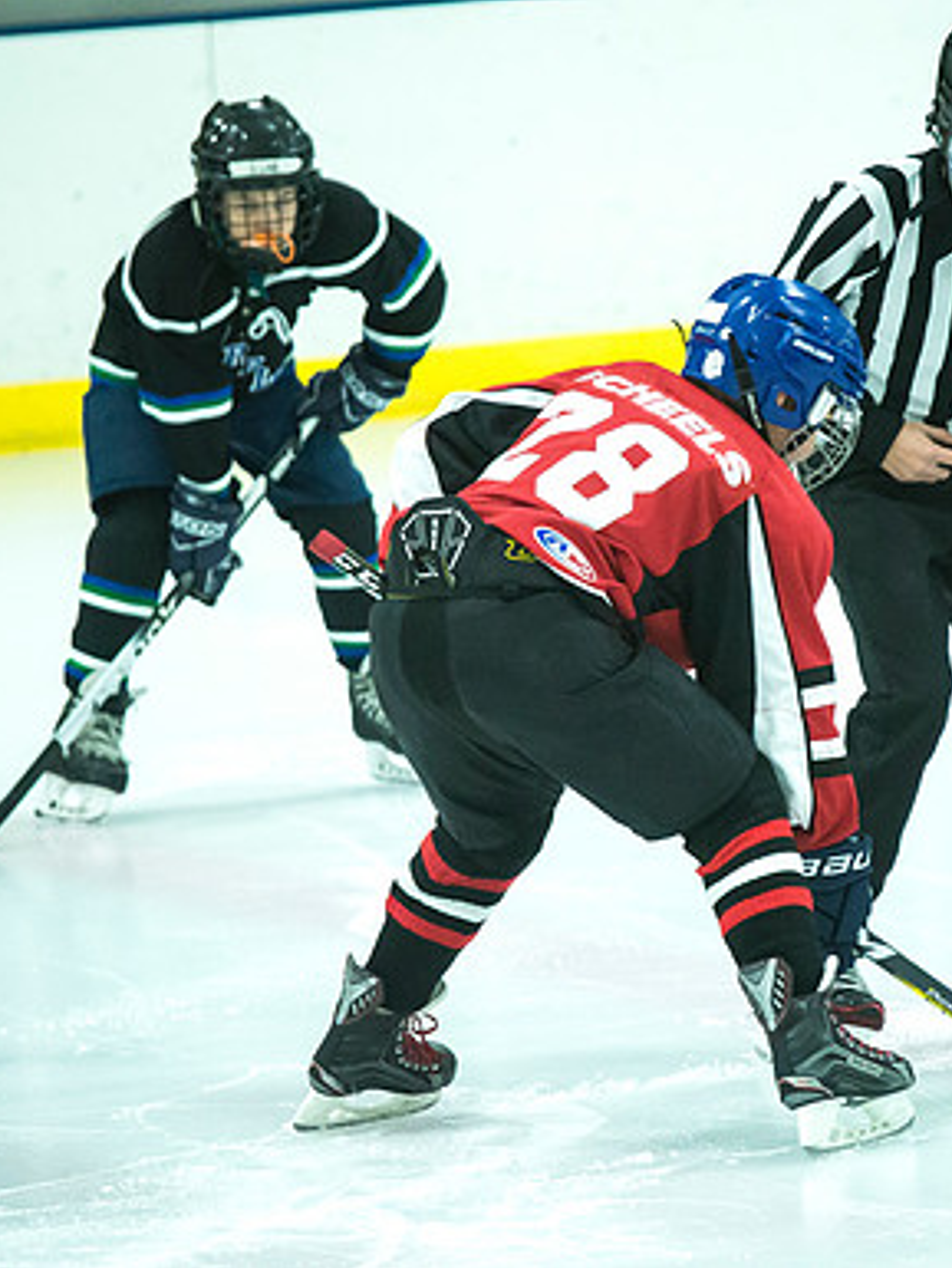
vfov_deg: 6.2
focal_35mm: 319
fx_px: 11691
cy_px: 634
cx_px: 751
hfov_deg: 4.7
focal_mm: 220
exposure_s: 1/500
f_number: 5.6
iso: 6400
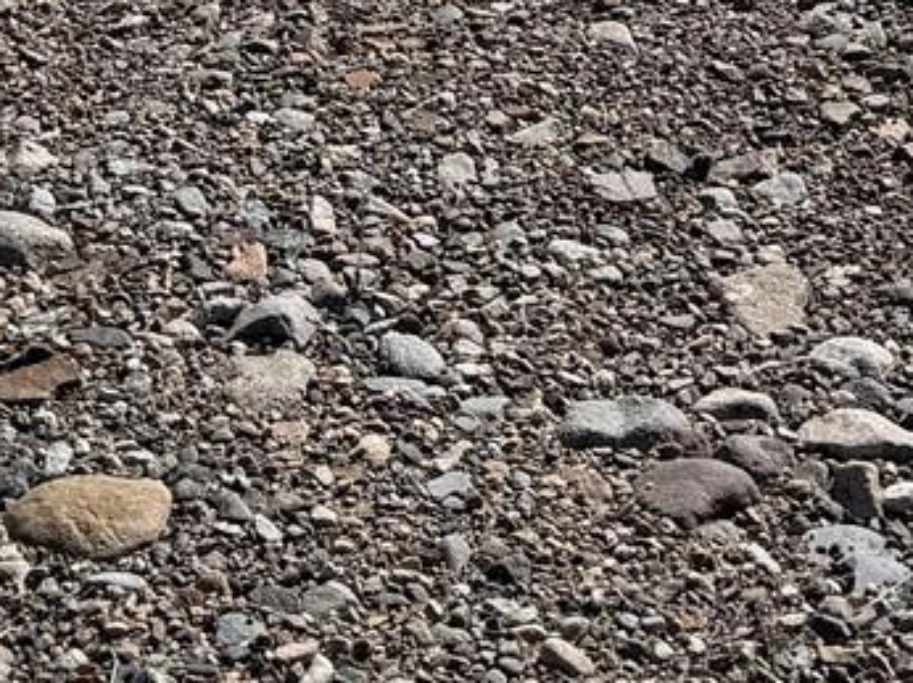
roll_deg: +2.4
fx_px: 2926
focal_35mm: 111
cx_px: 515
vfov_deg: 11.4
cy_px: -857
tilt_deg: -8.2
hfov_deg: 17.7
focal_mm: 6.76
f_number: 1.78
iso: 80
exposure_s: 1/7353
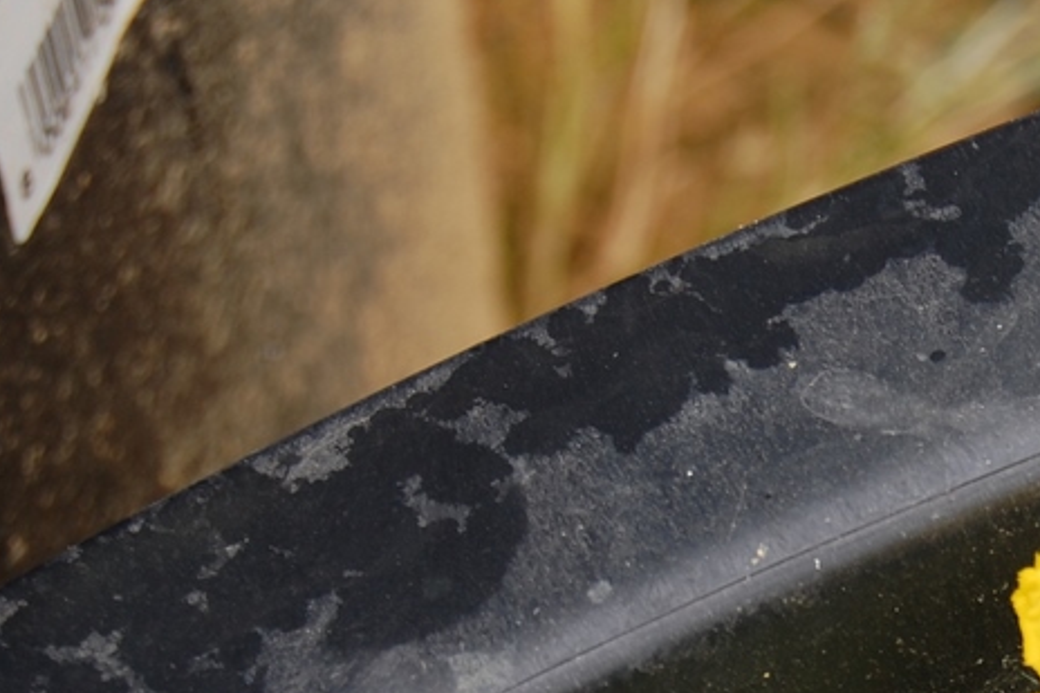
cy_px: 792
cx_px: 1154
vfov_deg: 6.4
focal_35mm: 213
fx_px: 6159
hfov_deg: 9.6
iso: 200
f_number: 8
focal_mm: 55
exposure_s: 1/100
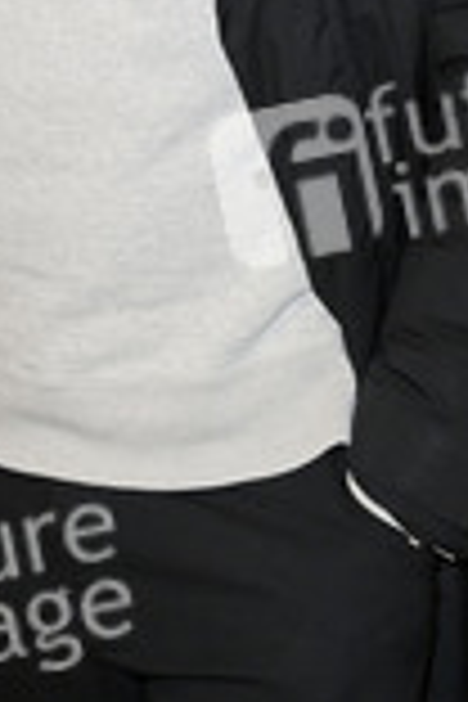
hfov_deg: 11.1
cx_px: 32
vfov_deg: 16.2
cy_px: -63
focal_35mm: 123
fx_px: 2398
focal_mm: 48
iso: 2500
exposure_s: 1/125
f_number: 5.6
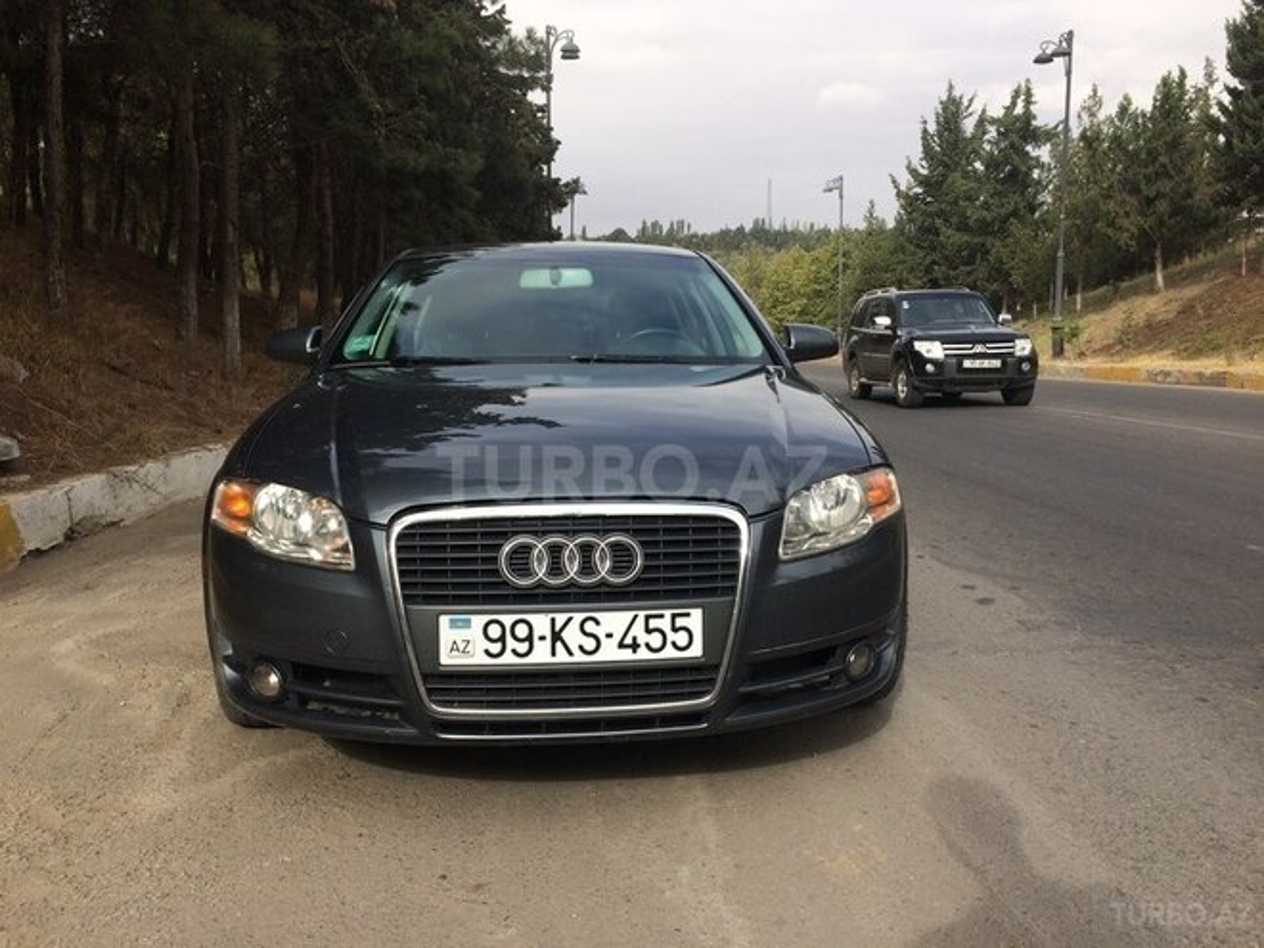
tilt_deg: -12.1
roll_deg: -2.2
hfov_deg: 61.7
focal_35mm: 29
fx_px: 1059
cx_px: 632
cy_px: 474
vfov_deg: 48.2
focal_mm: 4.15
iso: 32
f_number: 2.2
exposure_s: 1/1466
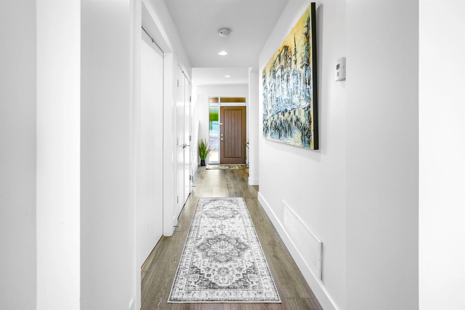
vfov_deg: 81.3
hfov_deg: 104.2
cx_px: 232
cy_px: 155
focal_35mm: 14
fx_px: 181
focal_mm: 14
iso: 400
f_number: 8
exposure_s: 1/50
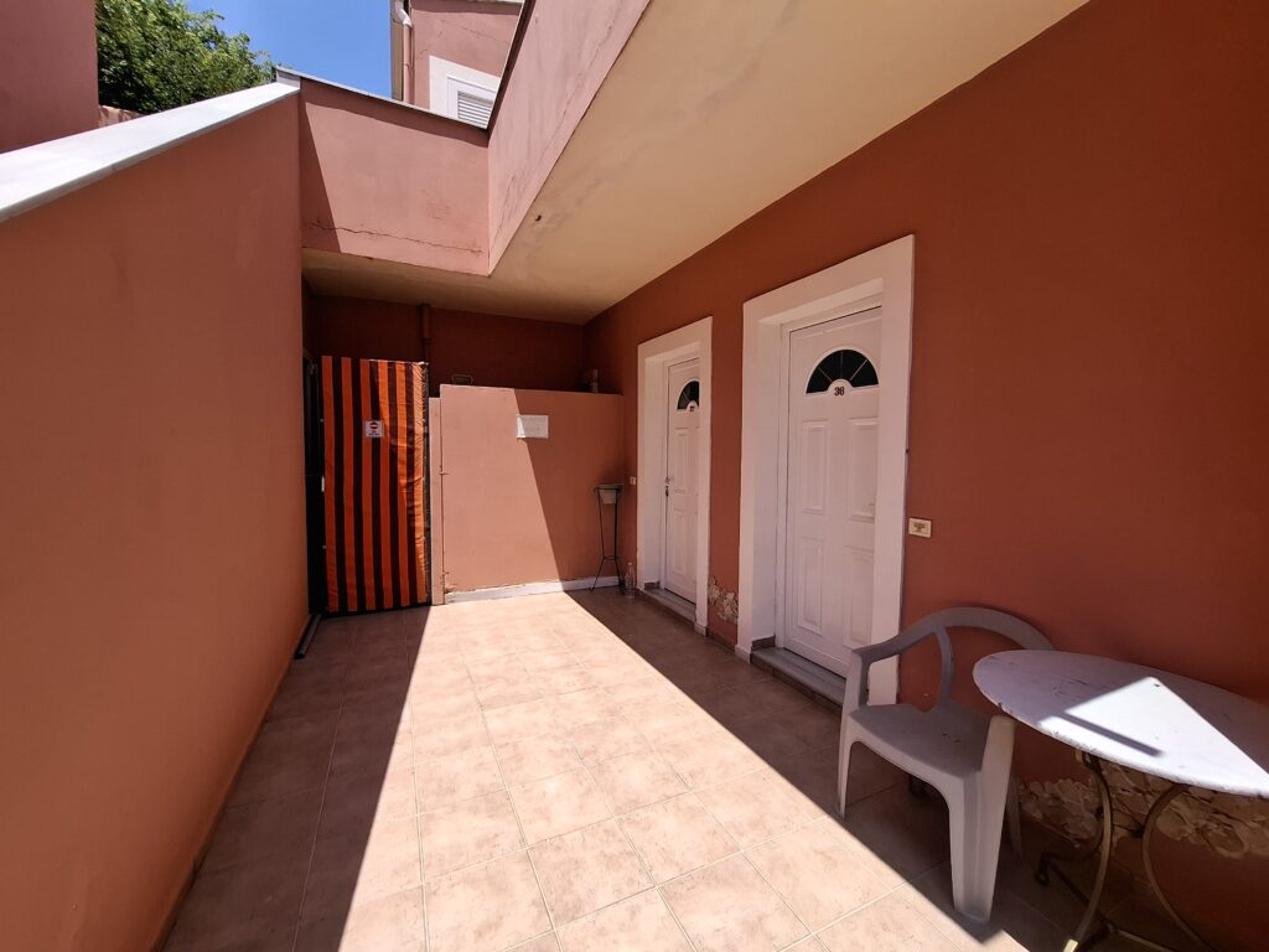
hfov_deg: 106.2
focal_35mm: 13
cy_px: 476
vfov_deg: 89.9
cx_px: 634
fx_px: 477
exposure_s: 1/904
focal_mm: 1.74
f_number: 2.2
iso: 40
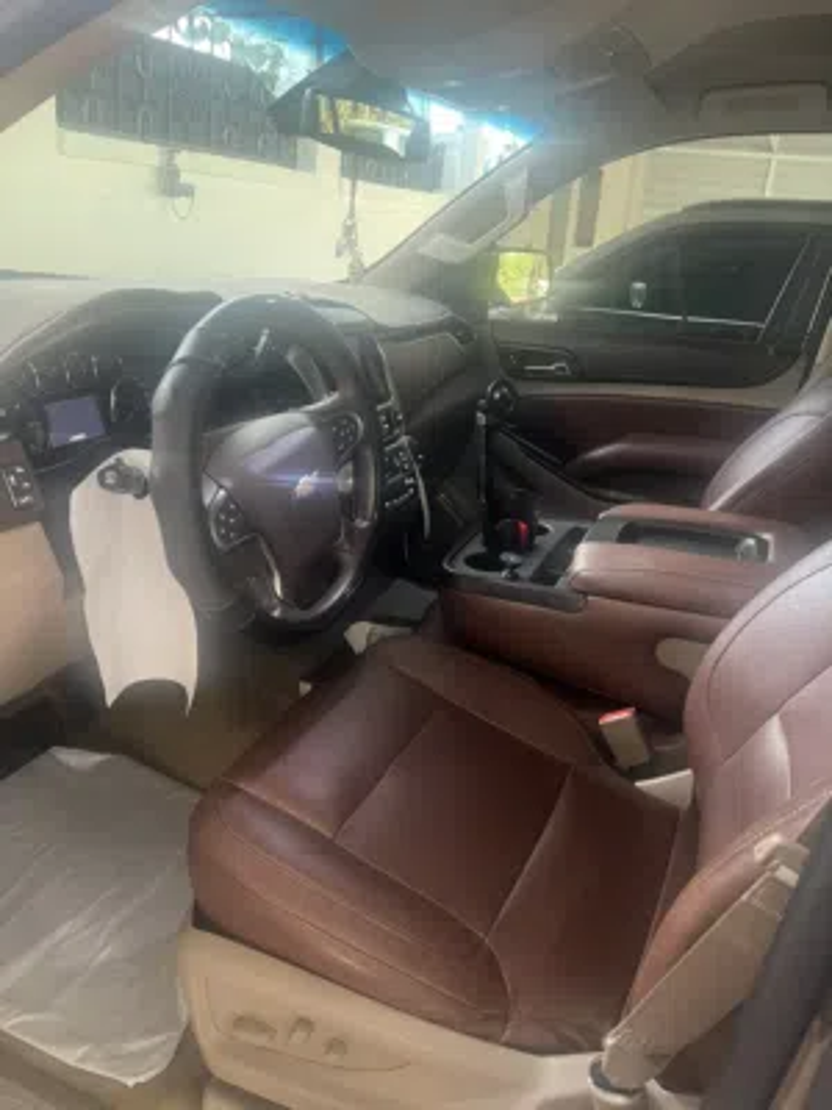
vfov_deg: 67.3
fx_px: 833
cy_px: 555
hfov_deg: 53.1
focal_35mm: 26
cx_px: 416
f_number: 1.5
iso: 320
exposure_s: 1/60
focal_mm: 5.7
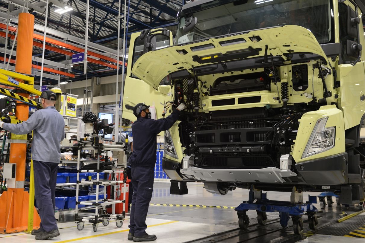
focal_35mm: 42
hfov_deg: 46.4
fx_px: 426
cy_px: 110
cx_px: 193
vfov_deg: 31.9
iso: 800
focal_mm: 32
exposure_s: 1/60
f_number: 3.3
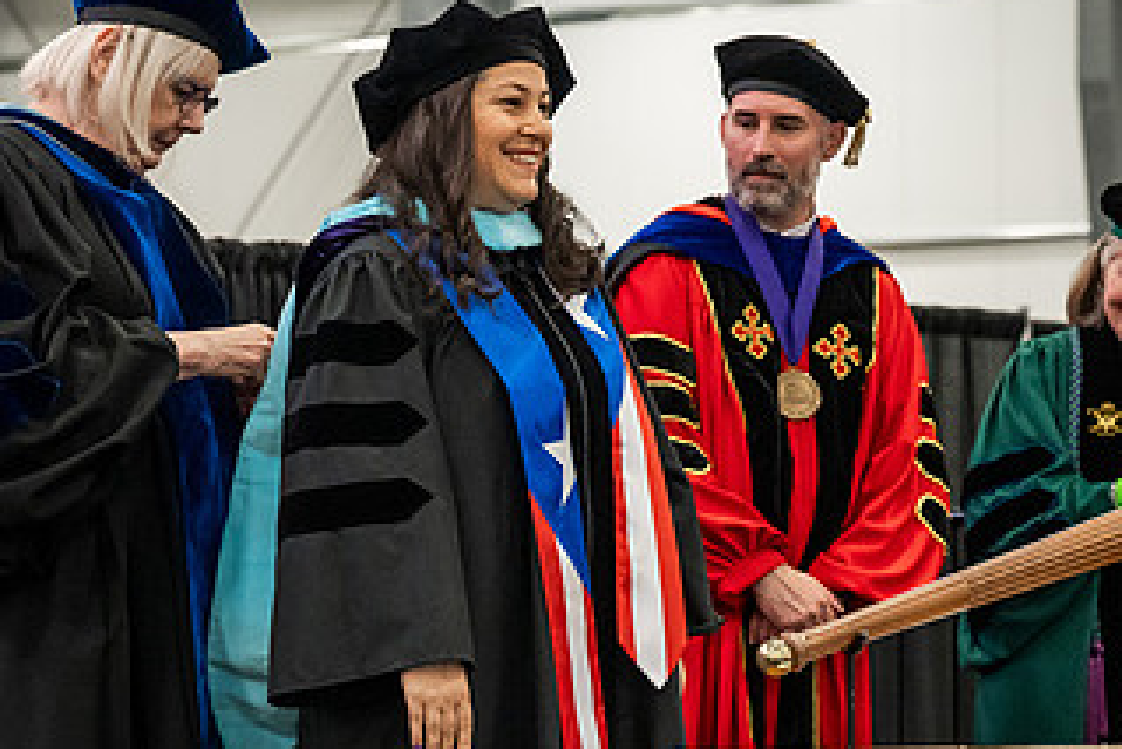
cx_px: 232
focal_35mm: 149
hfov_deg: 13.7
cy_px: 434
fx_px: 4646
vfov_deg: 9.2
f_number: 5
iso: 6400
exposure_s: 1/250
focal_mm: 82
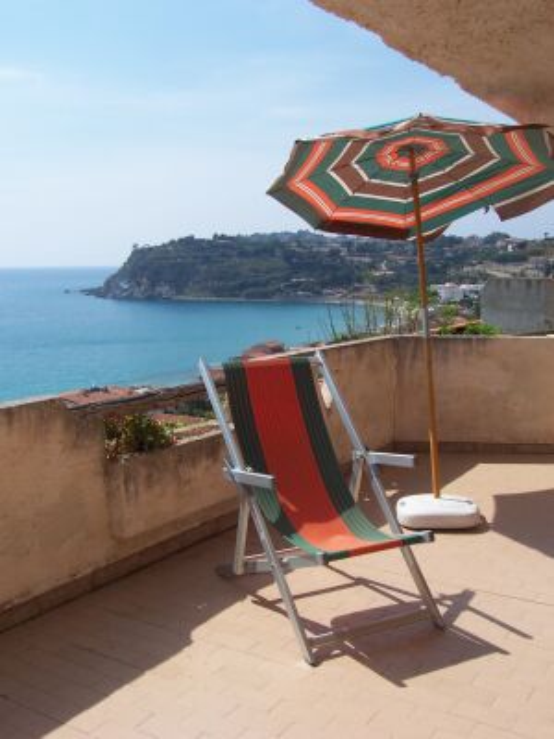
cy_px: 370
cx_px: 277
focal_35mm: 37
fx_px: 790
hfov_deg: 38.7
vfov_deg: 50.1
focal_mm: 5.6
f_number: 5.6
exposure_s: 1/750
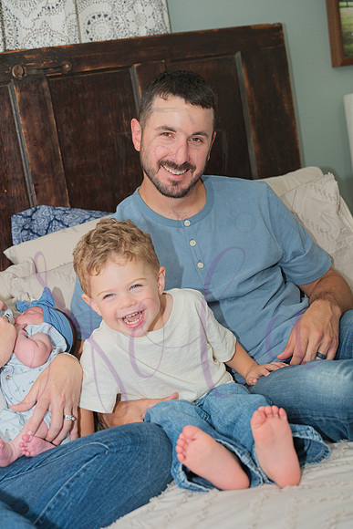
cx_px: 176
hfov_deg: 26.5
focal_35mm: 51
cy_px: 264
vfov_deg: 38.9
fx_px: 750
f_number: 4
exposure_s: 1/320
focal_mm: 51
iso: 800
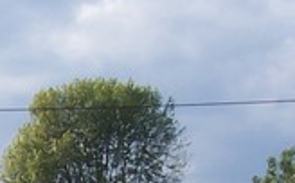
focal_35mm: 300
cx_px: -283
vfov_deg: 4.3
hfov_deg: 6.8
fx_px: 2409
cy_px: 371
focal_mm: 8.6
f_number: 6.7
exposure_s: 1/180
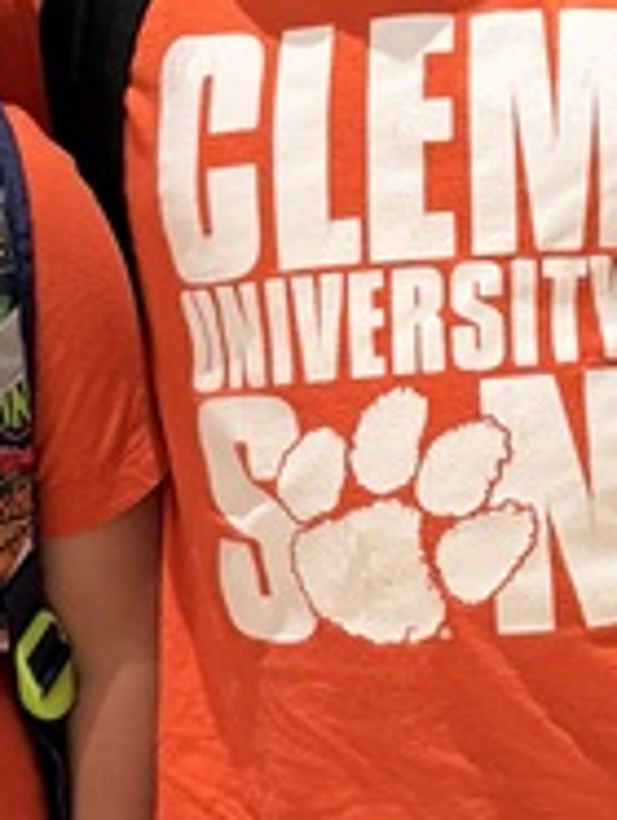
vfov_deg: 14.9
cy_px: 476
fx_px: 3130
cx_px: 322
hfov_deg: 11.3
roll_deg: -2.8
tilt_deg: -11.0
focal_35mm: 132
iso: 400
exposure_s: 1/60
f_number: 1.78
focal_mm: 6.76
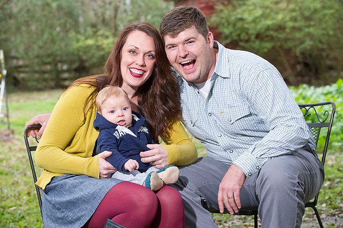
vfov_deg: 13.9
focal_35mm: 98
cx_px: 172
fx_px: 933
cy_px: 114
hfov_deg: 20.8
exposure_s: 1/125
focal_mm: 98
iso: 800
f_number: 5
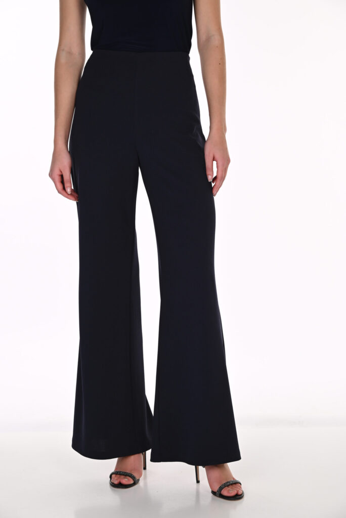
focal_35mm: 74
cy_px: 259
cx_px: 173
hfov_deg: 18.4
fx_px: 1065
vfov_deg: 27.3
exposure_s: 1/125
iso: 100
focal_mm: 74
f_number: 9
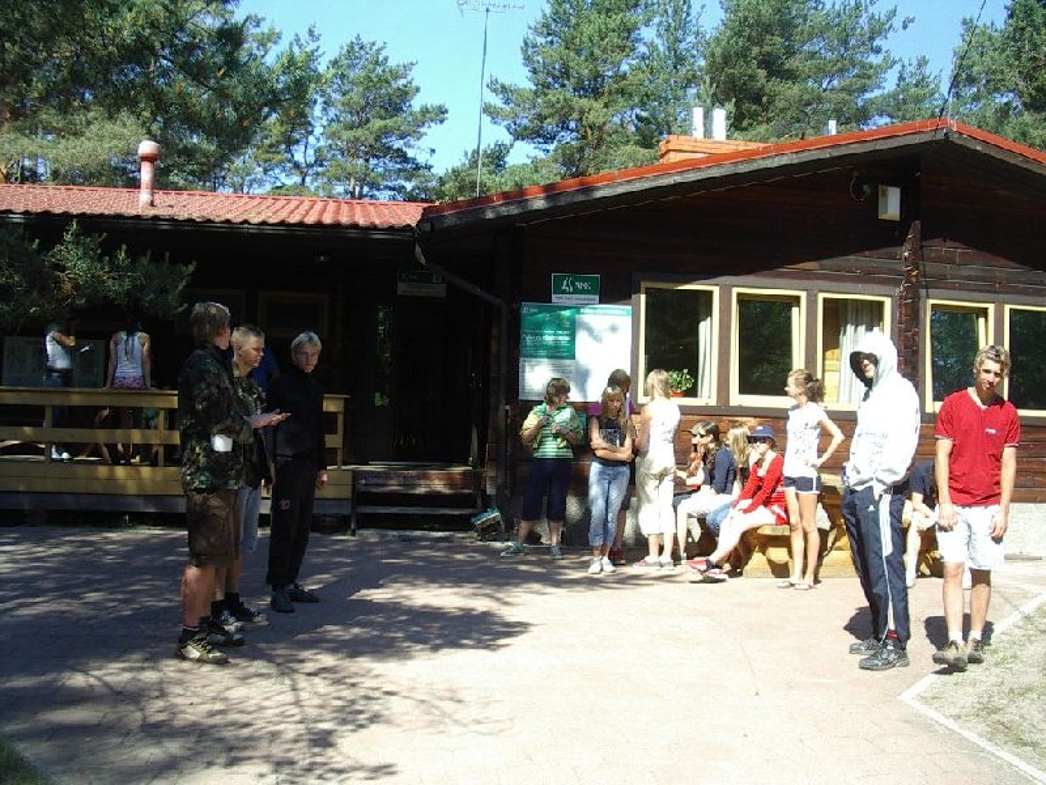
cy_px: 392
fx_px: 1148
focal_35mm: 38
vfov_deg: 37.7
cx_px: 523
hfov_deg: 49.0
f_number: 4.8
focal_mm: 5.8
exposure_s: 1/160
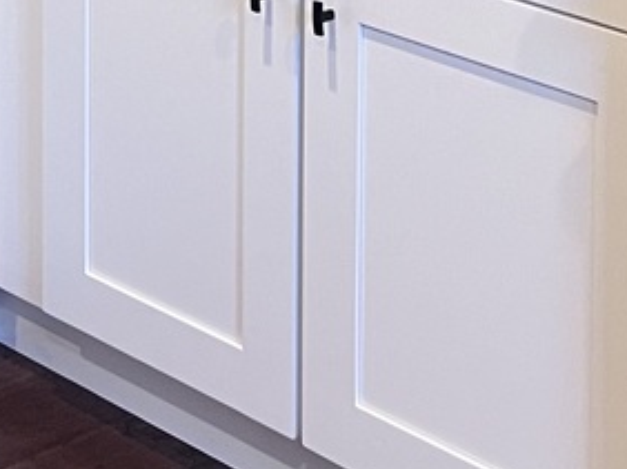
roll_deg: +0.1
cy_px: -722
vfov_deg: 9.6
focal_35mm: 133
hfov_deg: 14.1
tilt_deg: -2.9
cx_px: -247
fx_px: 2407
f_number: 1.5
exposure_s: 1/60
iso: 160
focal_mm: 5.7
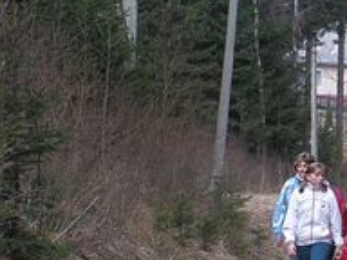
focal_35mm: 253
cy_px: 156
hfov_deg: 7.8
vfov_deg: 5.9
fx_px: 2536
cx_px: 394
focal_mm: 18.1
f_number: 3.4
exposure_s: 1/100
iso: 80
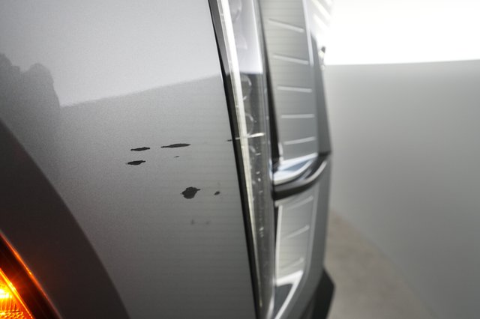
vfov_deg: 46.4
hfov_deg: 65.5
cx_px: 240
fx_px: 373
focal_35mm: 28
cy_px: 160
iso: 3200
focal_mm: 28
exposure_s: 1/100
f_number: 5.6
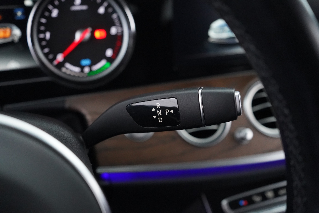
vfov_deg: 37.9
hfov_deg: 54.4
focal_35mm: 35
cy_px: 106
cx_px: 160
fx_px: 310
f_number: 4
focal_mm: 35
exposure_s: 1/60
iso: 12800
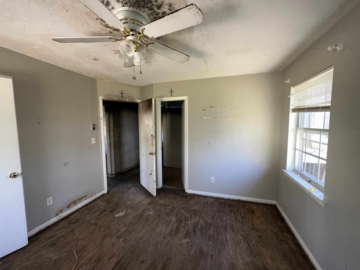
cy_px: 135
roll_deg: +0.2
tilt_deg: -5.1
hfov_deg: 102.1
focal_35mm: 14
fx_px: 146
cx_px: 180
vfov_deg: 85.7
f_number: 2.2
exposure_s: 1/121
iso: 100
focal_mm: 2.22
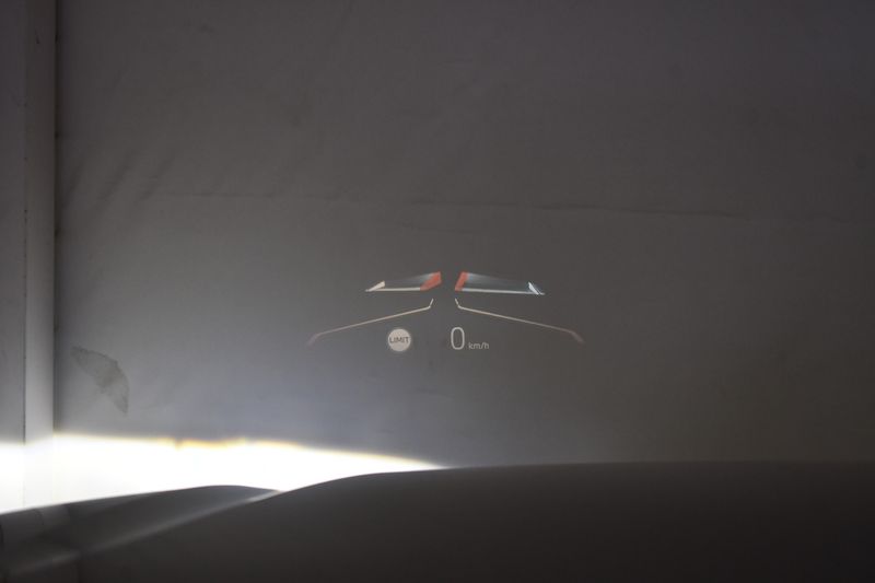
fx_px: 1993
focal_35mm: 82
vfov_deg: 16.6
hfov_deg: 24.8
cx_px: 438
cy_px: 292
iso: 900
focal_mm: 55
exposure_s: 1/125
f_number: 5.6
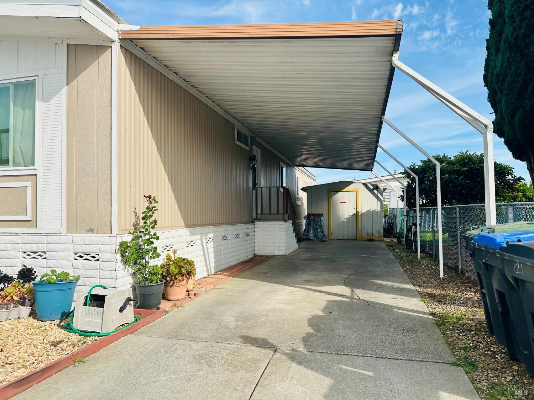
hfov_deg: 71.6
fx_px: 370
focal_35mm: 24
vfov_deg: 56.8
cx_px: 267
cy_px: 200
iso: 80
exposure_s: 1/3597
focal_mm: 6.86
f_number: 1.78
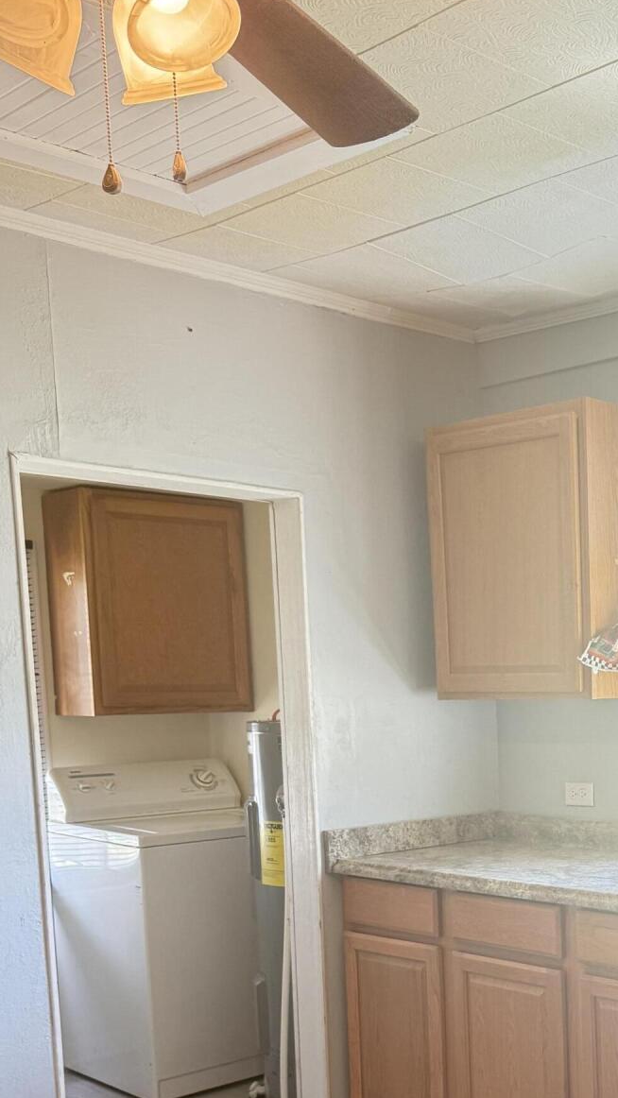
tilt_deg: -5.5
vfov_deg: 43.8
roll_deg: +0.9
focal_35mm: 45
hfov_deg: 25.1
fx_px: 1310
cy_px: 843
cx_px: 633
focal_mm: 6.76
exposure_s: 1/60
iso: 320
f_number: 1.78
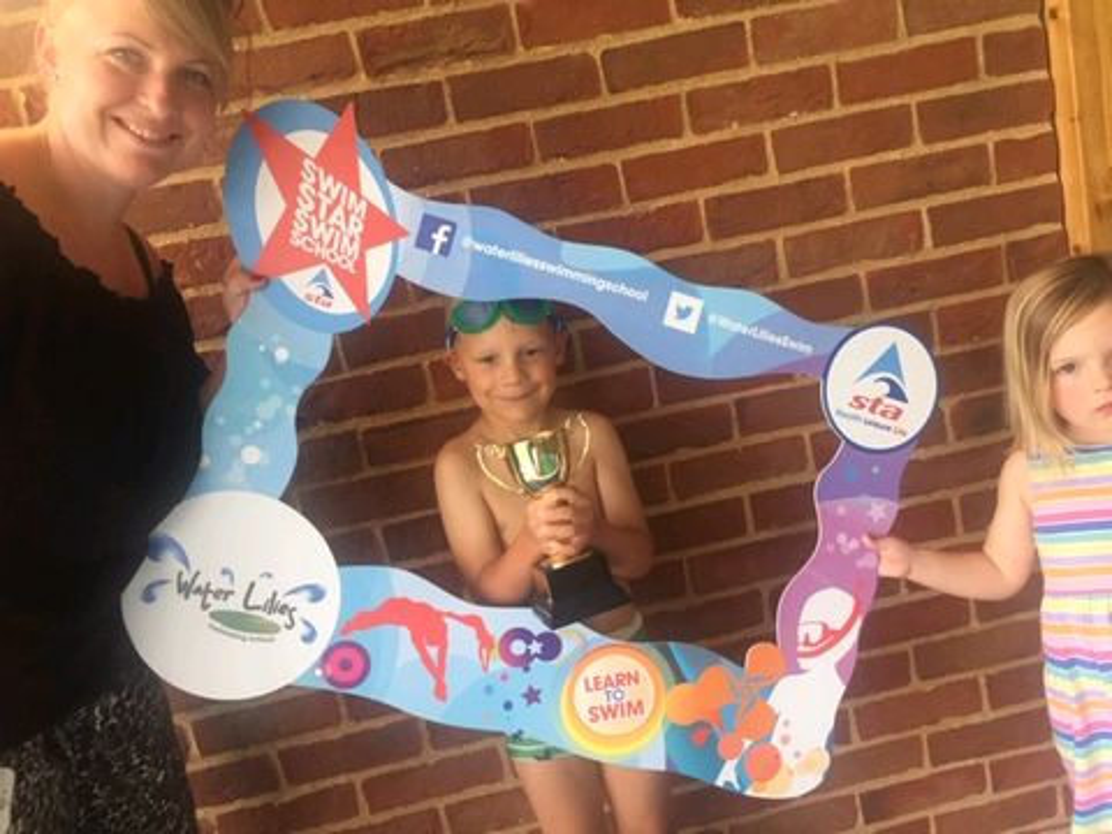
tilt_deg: -9.8
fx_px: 932
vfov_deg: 48.2
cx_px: 556
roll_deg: +9.0
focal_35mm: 29
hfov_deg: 61.7
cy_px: 417
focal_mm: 4.15
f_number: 2.2
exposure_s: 1/33
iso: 64
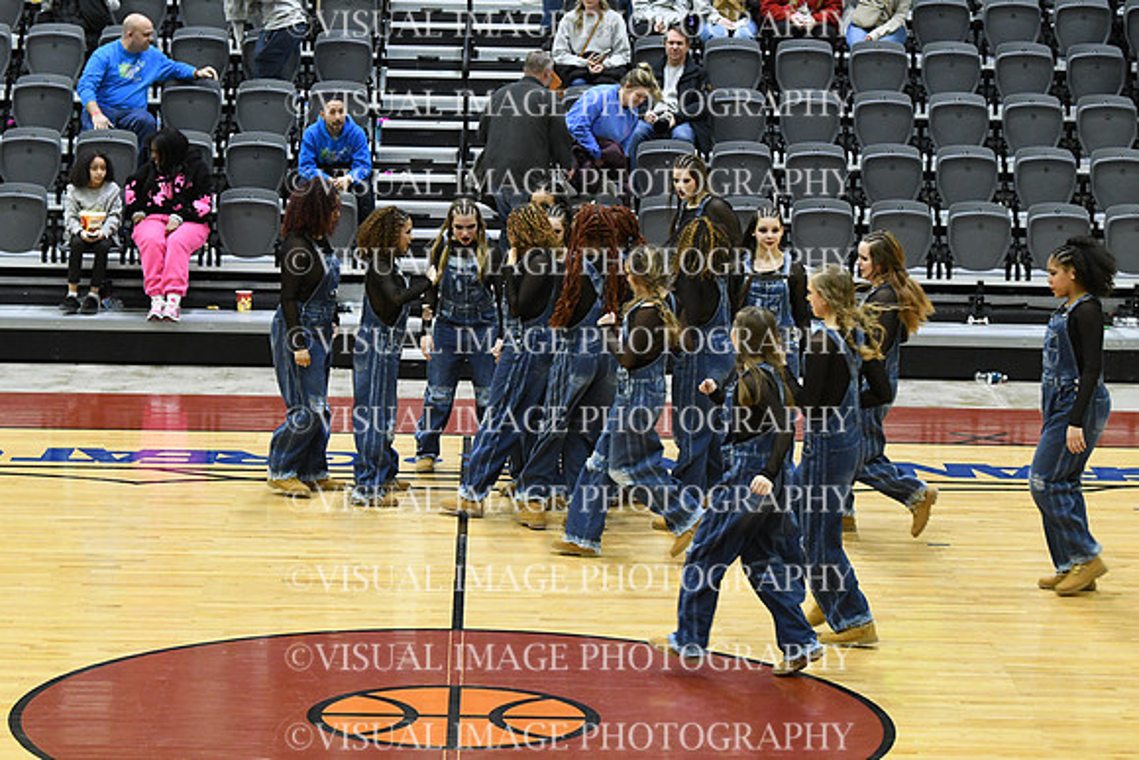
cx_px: 570
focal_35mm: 129
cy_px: 380
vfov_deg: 10.6
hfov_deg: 15.9
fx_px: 4082
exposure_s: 1/250
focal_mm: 86
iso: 4000
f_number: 4
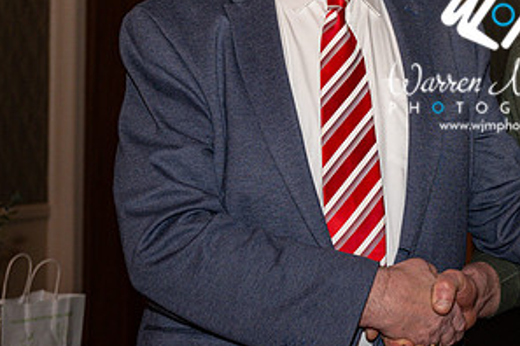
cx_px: 609
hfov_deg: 20.2
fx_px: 1372
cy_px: 64
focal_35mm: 95
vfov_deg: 14.3
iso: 500
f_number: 3.5
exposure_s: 1/125
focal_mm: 35
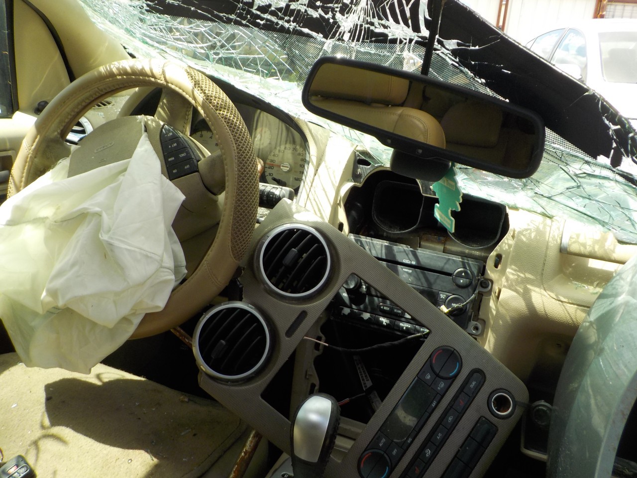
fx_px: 552
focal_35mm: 30
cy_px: 239
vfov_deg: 46.8
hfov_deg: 60.0
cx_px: 318
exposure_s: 1/250
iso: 125
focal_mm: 4.1
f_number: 3.3
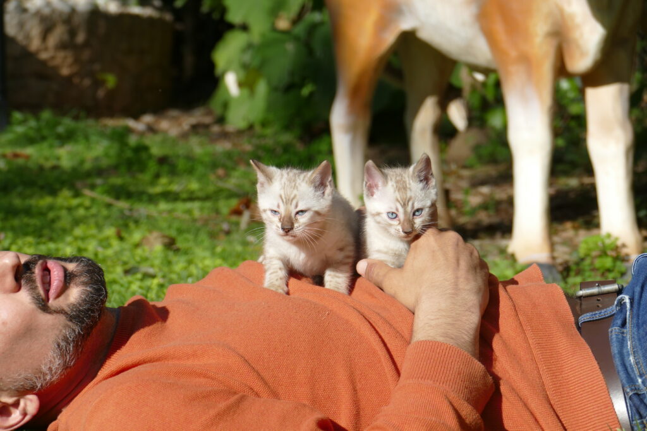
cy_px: 216
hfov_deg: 12.8
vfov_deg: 8.6
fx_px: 2876
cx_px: 324
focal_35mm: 160
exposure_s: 1/1300
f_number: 3.9
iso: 125
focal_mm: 58.01
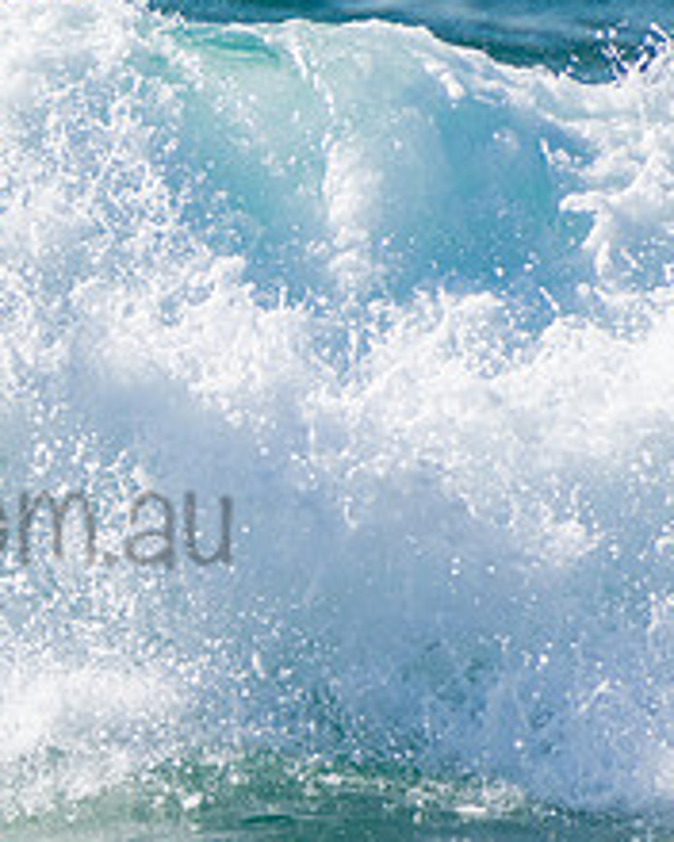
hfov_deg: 1.0
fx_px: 37103
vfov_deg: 1.3
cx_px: -172
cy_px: 476
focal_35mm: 1488
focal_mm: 400
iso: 250
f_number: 5.6
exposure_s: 1/2000
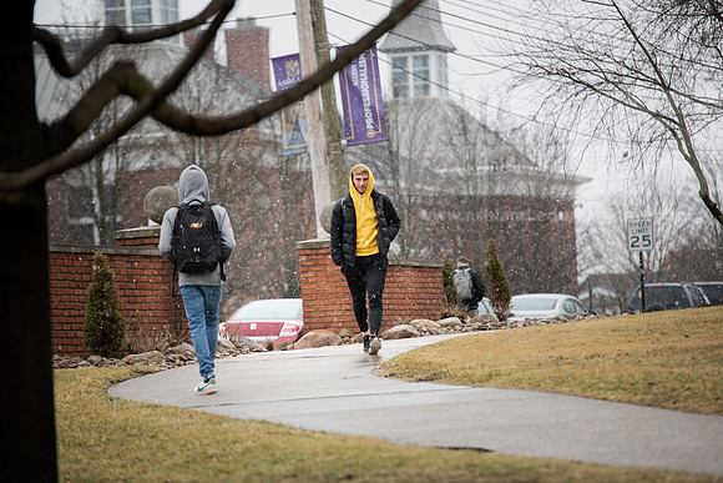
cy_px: 242
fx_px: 3616
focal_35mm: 180
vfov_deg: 7.6
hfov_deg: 11.4
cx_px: 362
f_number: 4
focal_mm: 180
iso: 640
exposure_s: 1/400
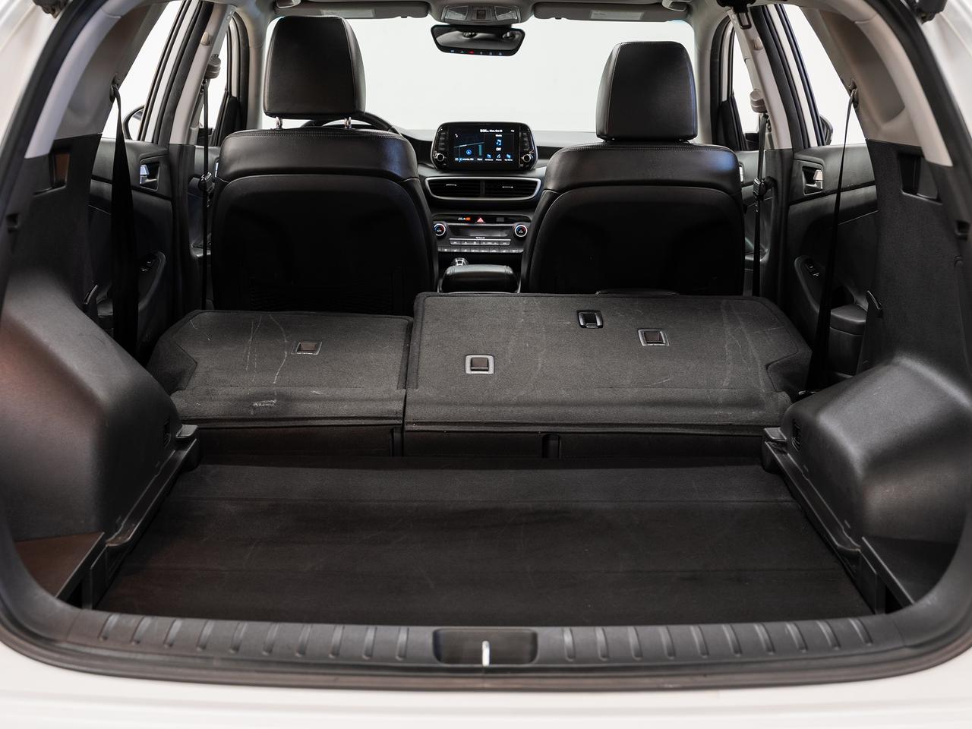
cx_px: 486
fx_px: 1324
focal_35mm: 47
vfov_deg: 30.8
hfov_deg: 40.3
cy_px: 364
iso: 100
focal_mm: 43.6
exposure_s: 1/2
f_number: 5.6
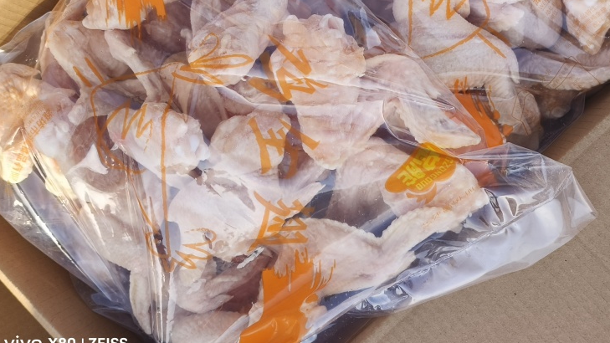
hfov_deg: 42.1
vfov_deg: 24.4
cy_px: 136
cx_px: 325
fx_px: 793
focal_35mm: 49
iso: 100
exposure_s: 1/413
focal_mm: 5.5
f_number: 1.75
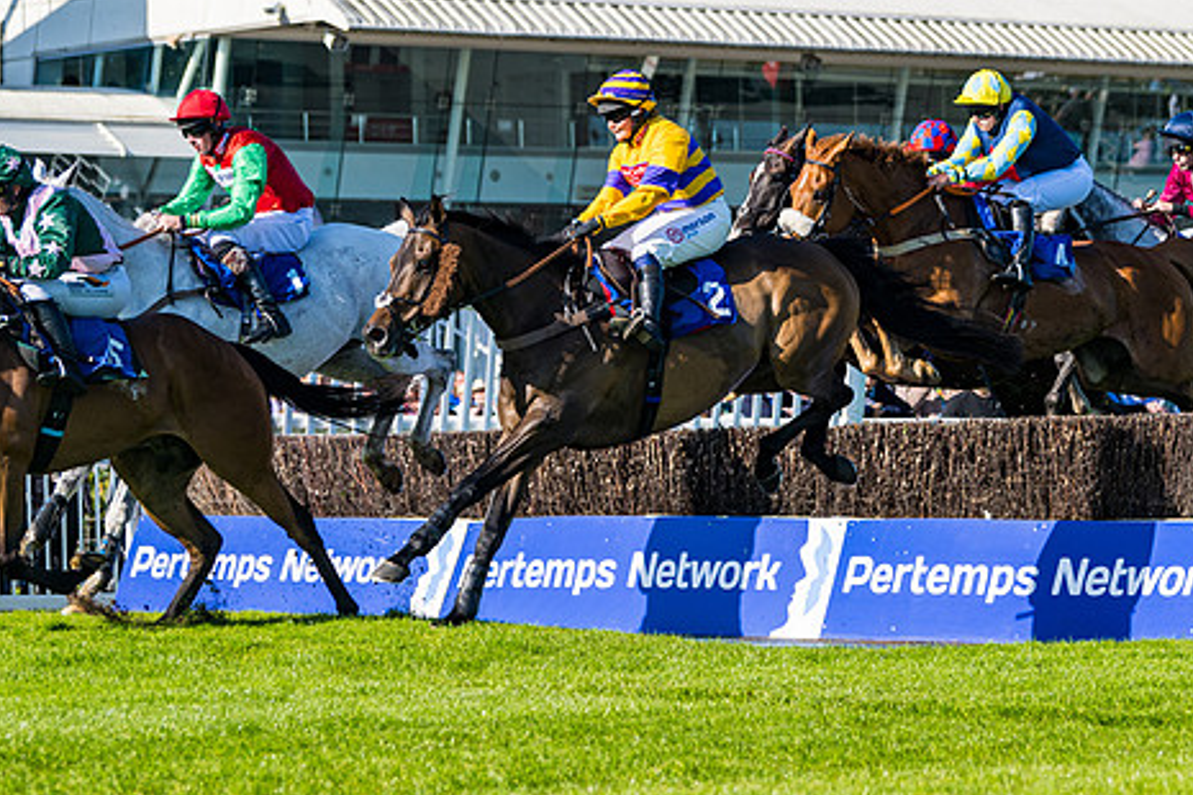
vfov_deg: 8.6
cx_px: 820
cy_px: 444
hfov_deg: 12.9
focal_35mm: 159
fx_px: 5269
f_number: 4
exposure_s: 1/1250
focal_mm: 95
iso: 100
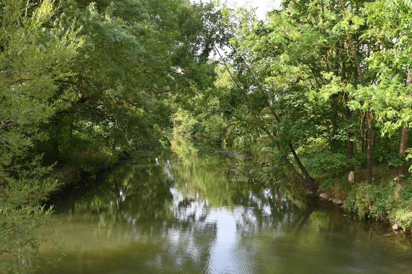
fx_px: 492
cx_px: 206
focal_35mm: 43
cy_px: 137
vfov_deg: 31.2
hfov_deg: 45.4
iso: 200
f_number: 5.6
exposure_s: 1/250
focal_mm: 43
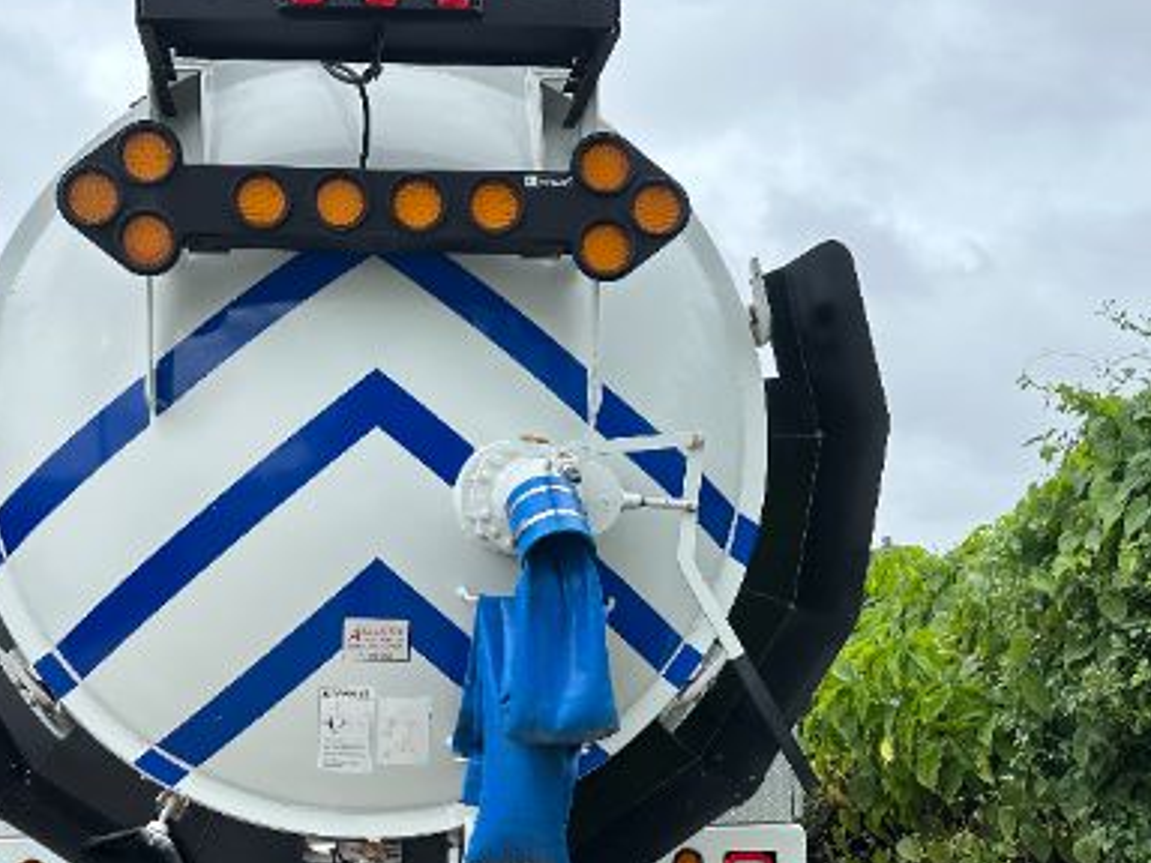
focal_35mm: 40
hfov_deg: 46.3
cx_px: 414
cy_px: 584
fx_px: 1330
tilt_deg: +4.6
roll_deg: -0.4
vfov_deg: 35.6
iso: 80
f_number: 1.78
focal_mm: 6.86
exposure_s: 1/1227
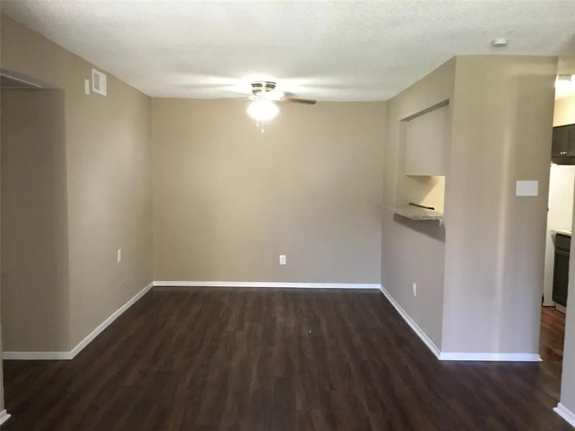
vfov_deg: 45.4
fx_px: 515
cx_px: 288
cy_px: 216
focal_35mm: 31
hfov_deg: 58.4
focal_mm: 3.3
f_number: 2.4
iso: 200
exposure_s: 1/30
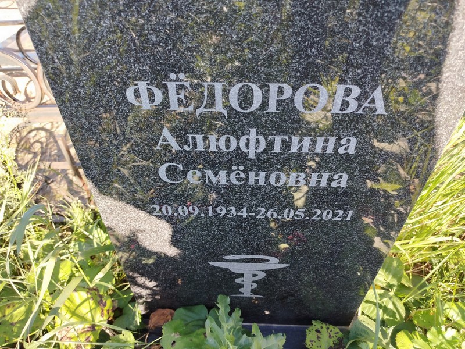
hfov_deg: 71.6
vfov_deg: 56.8
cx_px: 232
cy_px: 174
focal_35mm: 24
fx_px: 322
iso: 50
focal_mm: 5.31
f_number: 1.7
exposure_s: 1/138
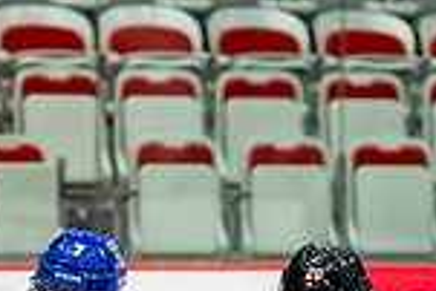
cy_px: 734
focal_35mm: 558
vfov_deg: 2.5
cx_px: 116
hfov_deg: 3.7
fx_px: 6764
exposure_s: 1/800
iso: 1600
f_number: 3.2
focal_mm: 110
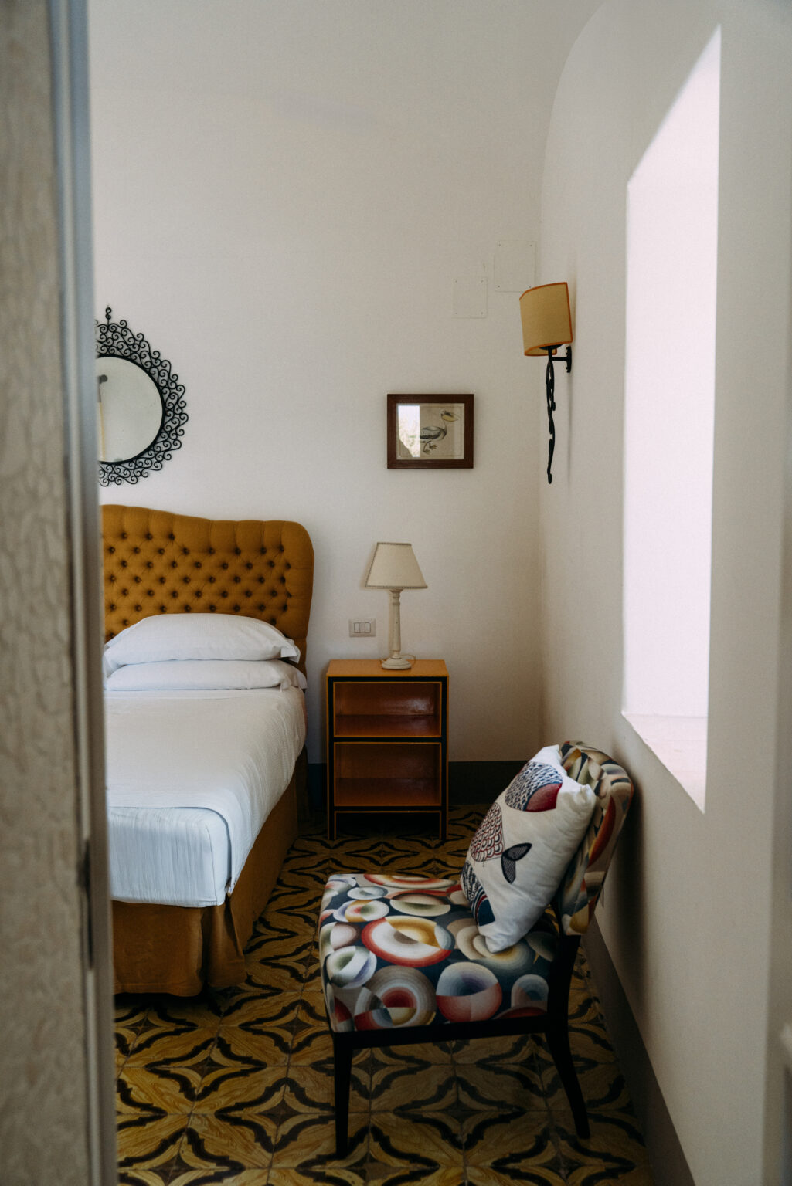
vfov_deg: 57.5
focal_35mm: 33
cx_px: 396
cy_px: 593
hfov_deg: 40.2
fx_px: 1082
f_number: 4
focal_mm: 32.8
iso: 1600
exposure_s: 1/160
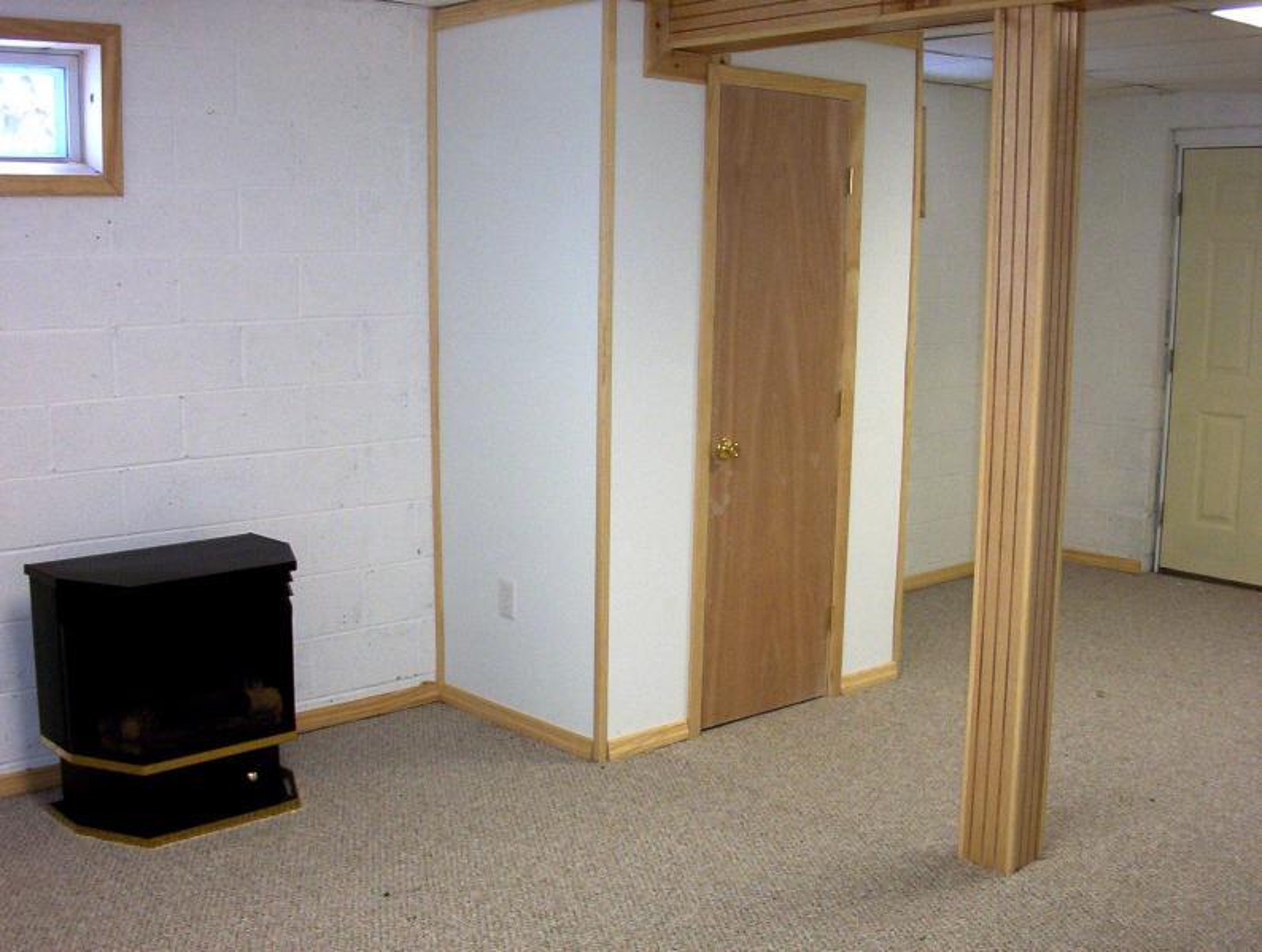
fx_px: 1425
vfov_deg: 36.9
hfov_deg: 47.8
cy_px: 476
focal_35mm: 39
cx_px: 631
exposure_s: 1/30
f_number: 4.5
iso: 140
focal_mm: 6
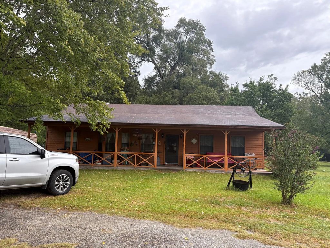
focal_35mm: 26
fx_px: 248
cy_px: 124
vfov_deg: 53.1
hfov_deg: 67.3
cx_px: 165
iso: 80
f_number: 1.6
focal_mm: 5.96
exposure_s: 1/232
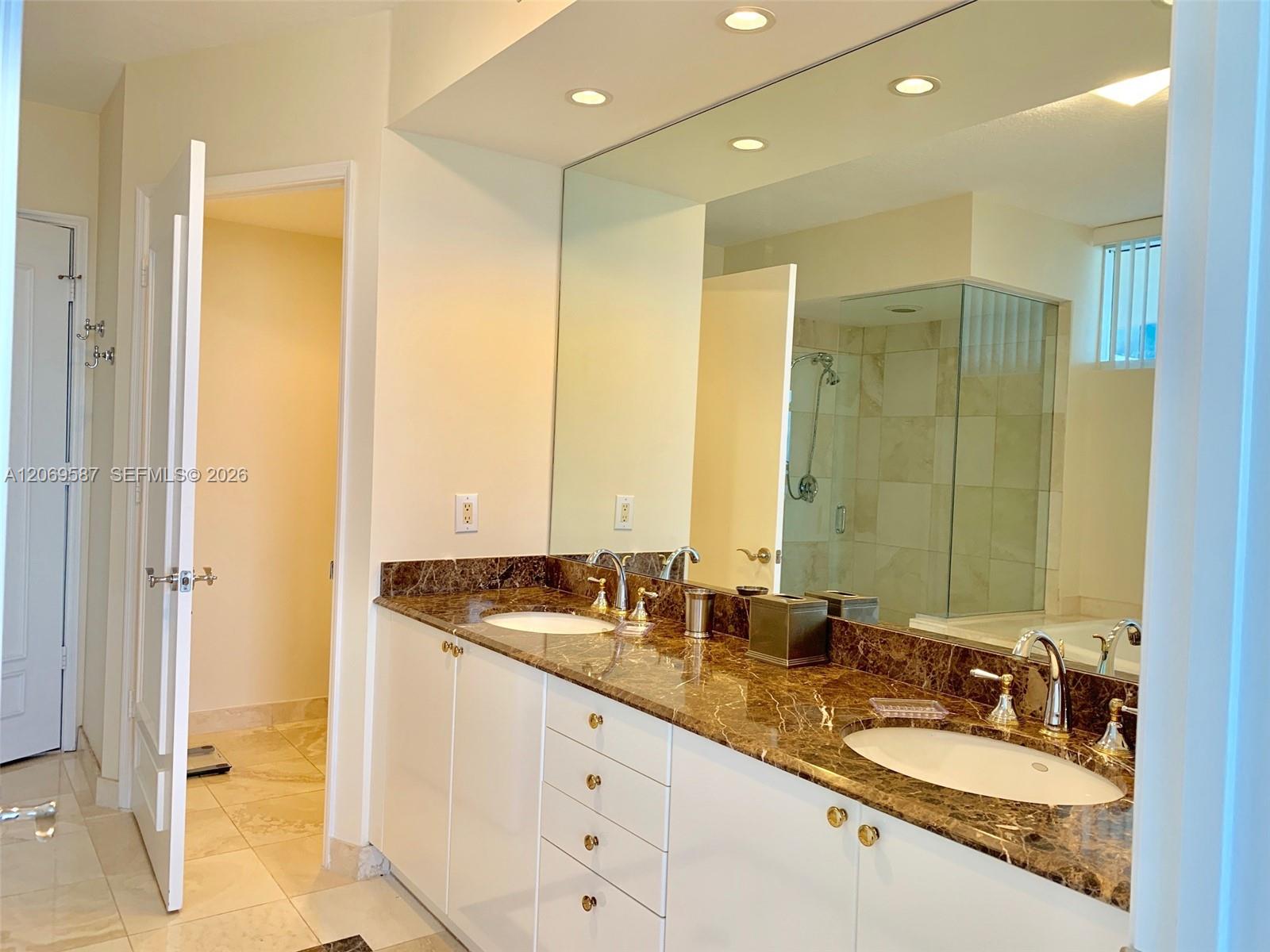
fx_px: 954
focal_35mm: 26
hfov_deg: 67.3
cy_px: 476
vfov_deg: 53.1
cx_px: 635
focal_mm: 4.25
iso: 64
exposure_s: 1/60
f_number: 1.8
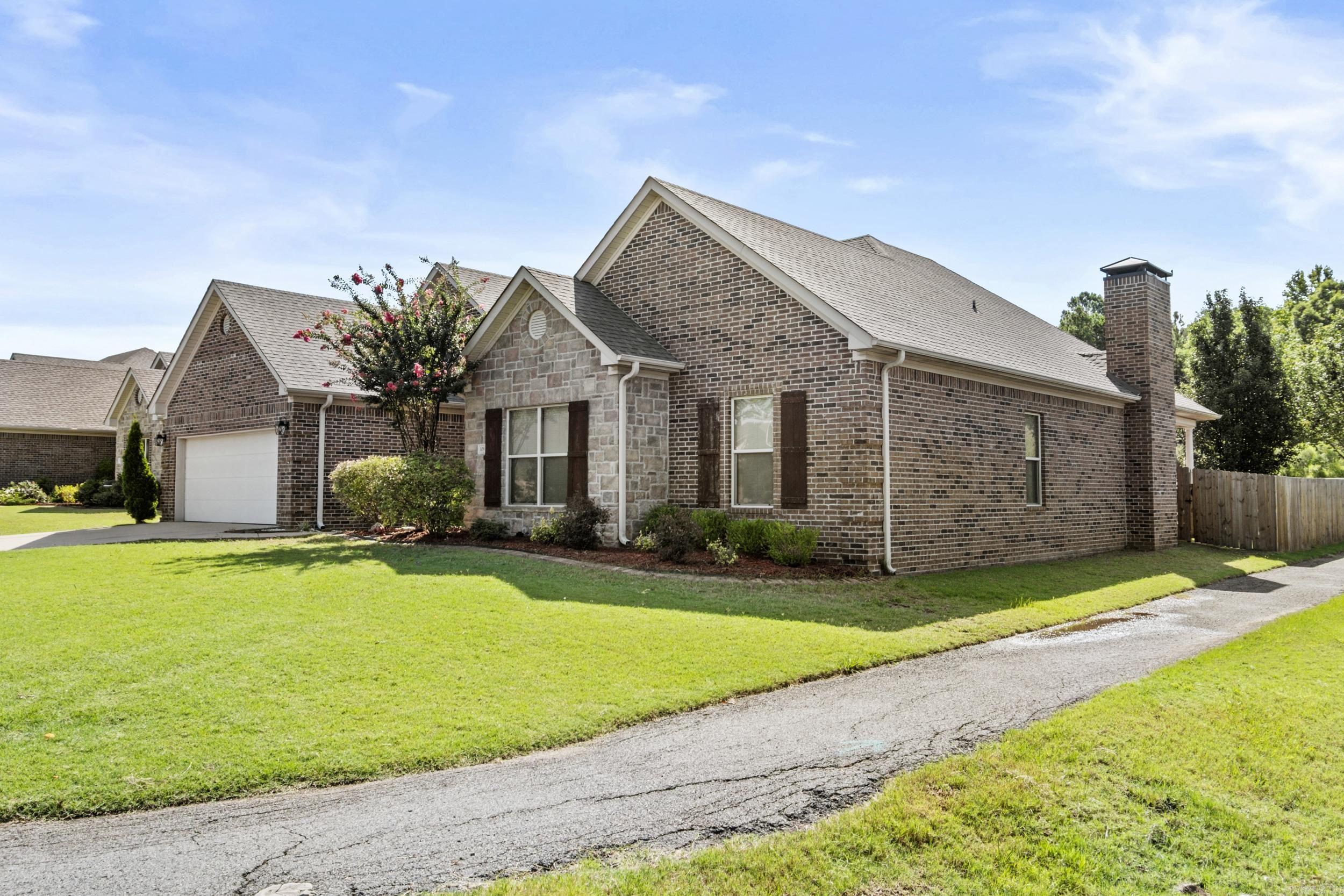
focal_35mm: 26
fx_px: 971
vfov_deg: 49.6
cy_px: 448
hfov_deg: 69.4
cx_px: 672
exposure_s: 1/320
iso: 400
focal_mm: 17.4
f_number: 8
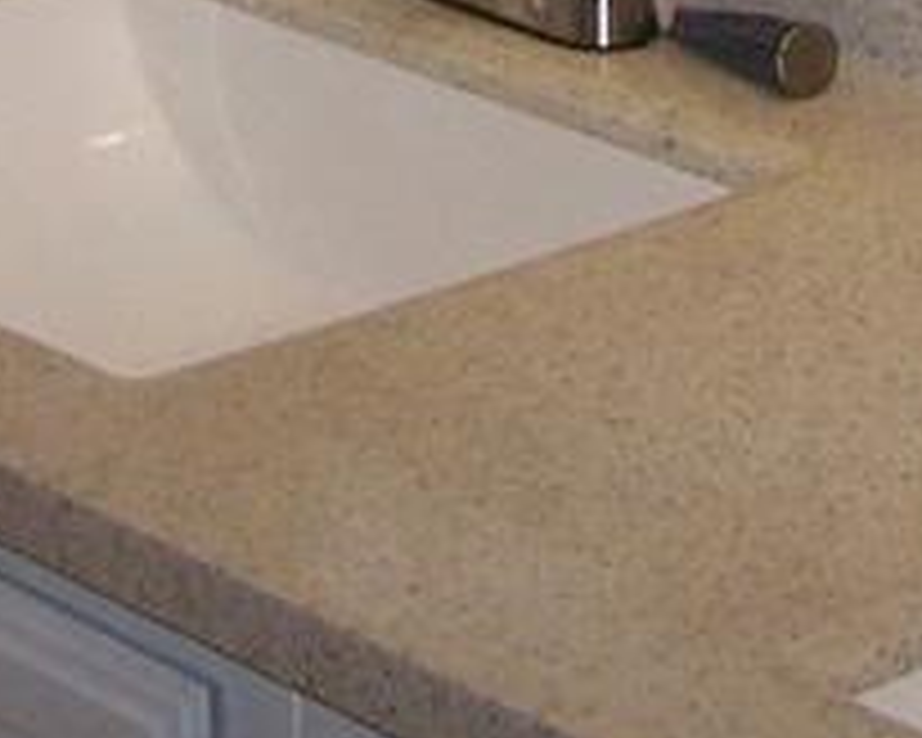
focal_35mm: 185
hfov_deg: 10.4
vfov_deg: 7.9
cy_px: -878
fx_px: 5048
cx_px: 609
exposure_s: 1/60
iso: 160
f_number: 2.8
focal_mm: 6.3
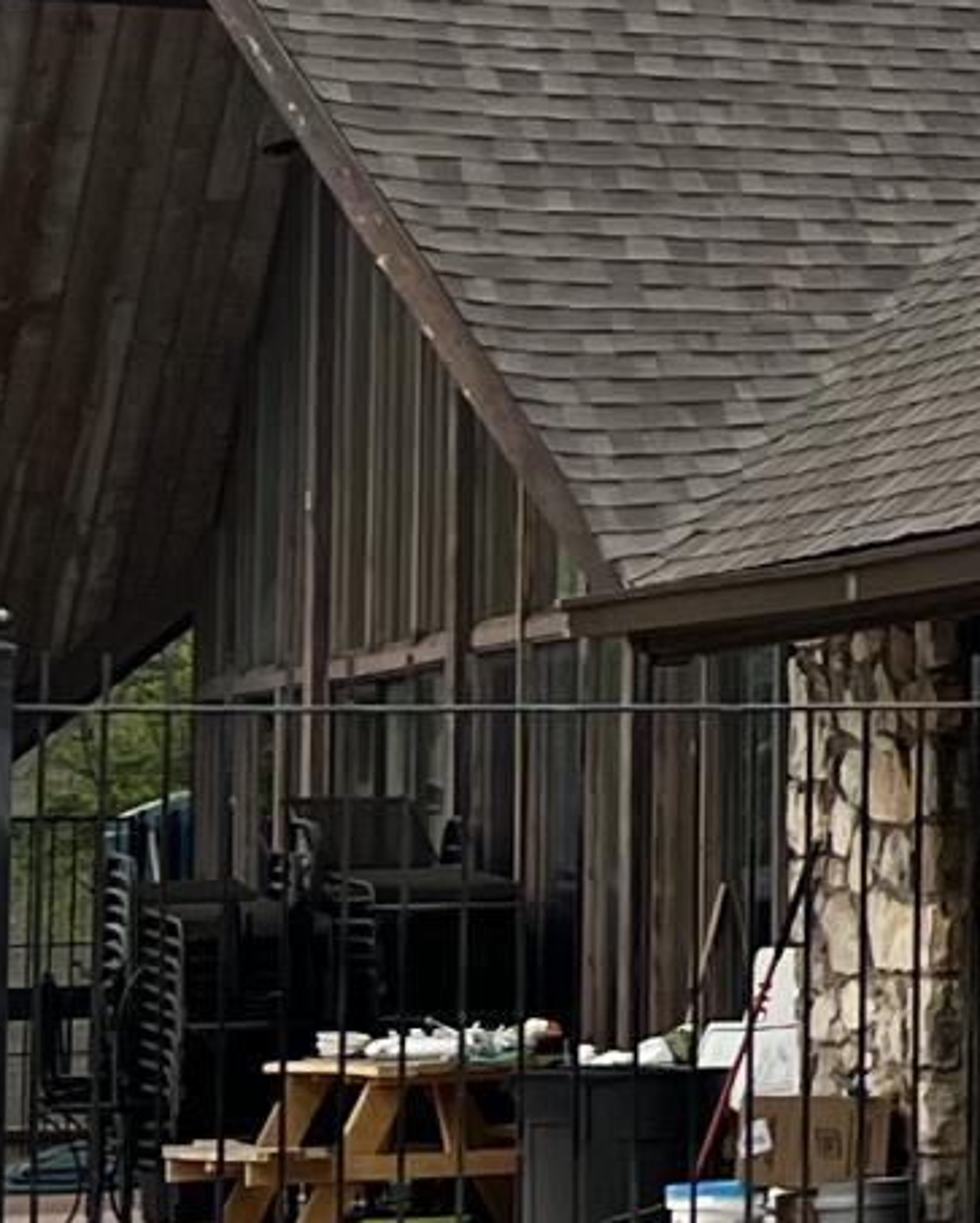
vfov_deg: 11.4
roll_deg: +1.0
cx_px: 2697
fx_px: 6085
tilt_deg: +5.3
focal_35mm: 168
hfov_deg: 8.1
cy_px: 267
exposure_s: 1/388
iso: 50
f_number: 1.5
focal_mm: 5.7
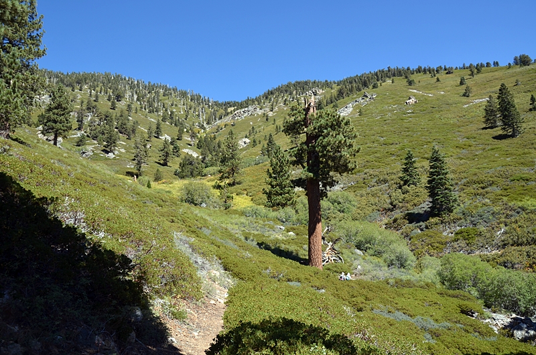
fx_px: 446
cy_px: 178
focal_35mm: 30
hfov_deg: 62.0
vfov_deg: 43.4
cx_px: 268
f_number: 8
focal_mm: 20
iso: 100
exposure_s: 1/200
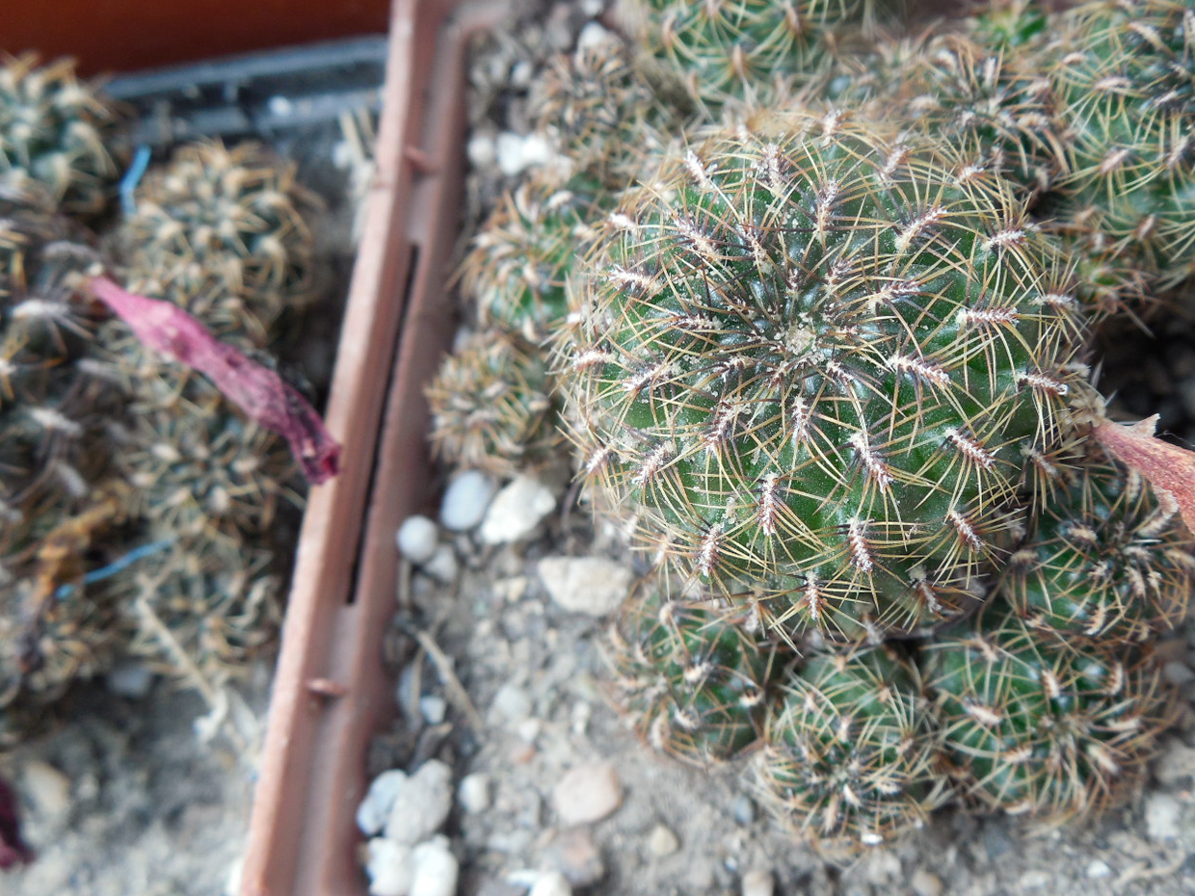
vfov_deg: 35.9
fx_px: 1381
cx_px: 689
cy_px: 404
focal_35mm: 40
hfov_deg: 46.6
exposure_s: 1/160
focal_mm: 5.6
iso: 125
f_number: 3.6
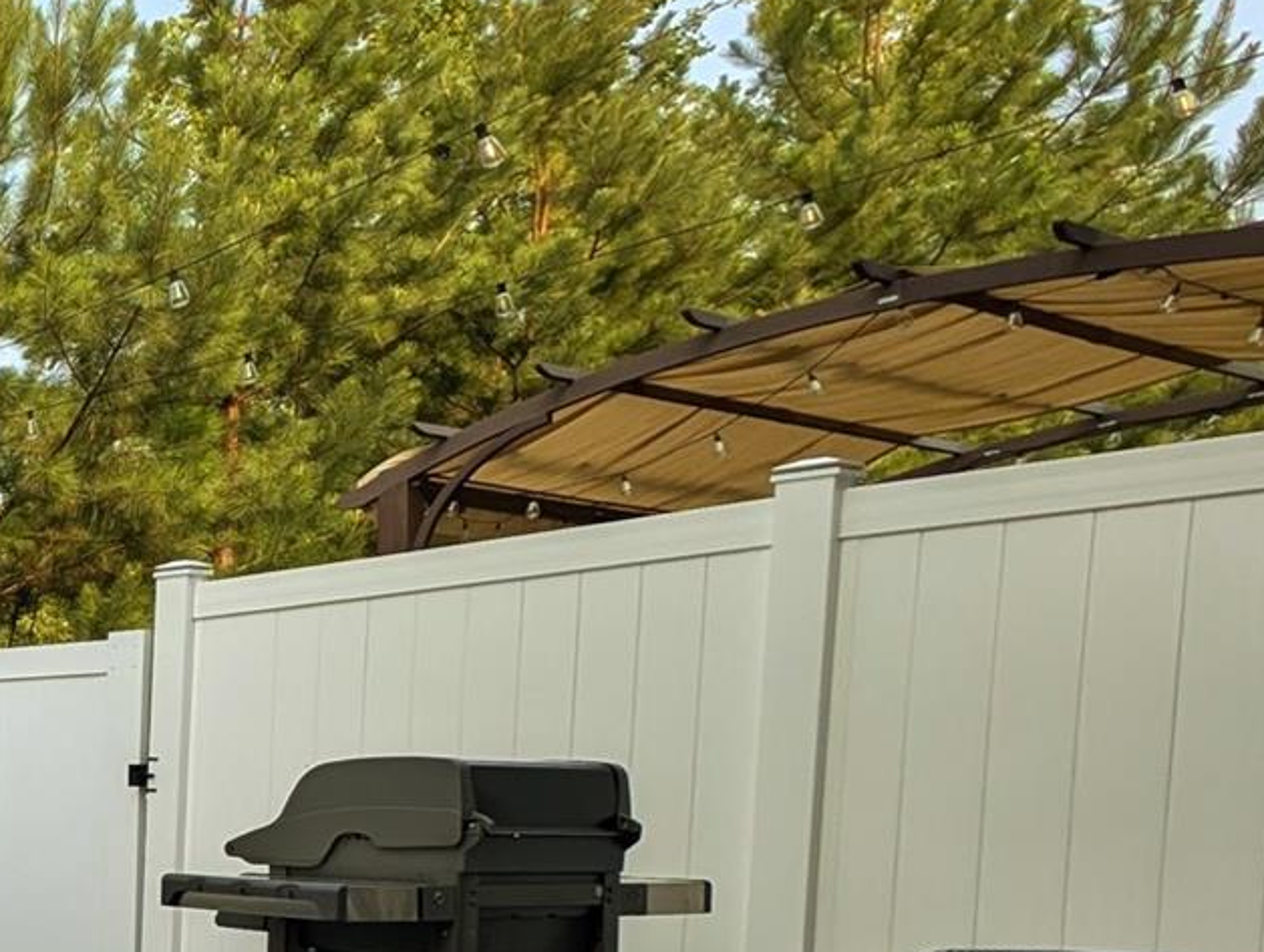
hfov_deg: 27.2
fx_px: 1426
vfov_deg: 35.3
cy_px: 813
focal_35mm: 39
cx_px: -737
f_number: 1.95
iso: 41
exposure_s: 1/847
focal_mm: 2.23
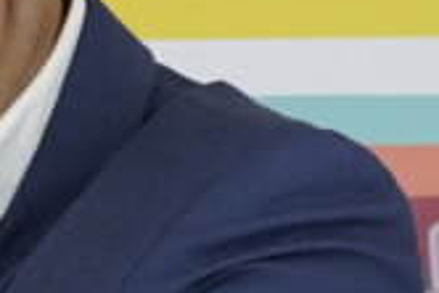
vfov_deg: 3.9
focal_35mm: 354
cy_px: 467
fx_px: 4321
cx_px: -492
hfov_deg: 5.7
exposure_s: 1/250
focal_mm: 49
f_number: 5.6
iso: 1600
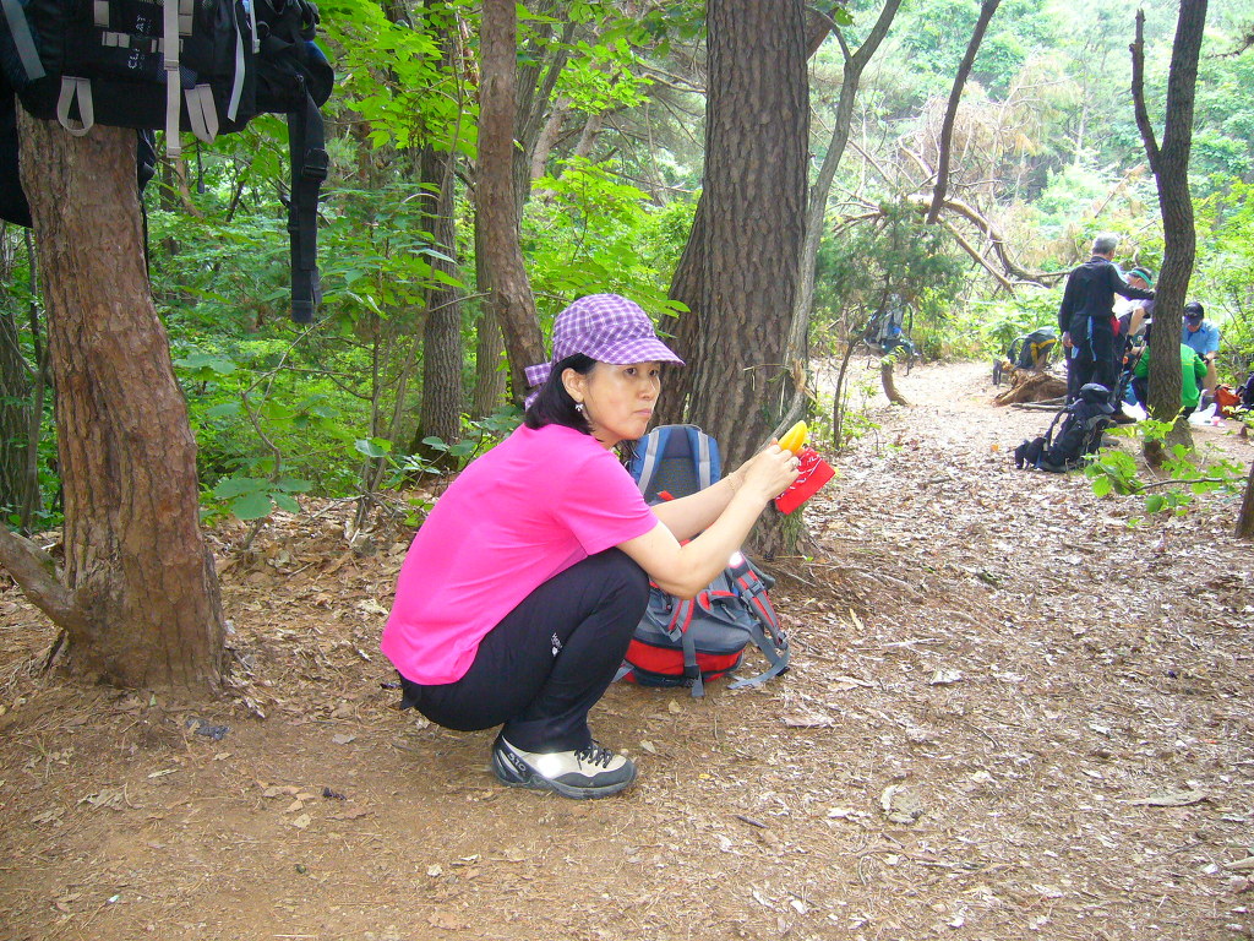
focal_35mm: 35
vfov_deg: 40.7
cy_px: 470
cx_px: 627
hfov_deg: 52.6
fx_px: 1268
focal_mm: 5.8
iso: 200
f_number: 2.8
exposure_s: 1/60
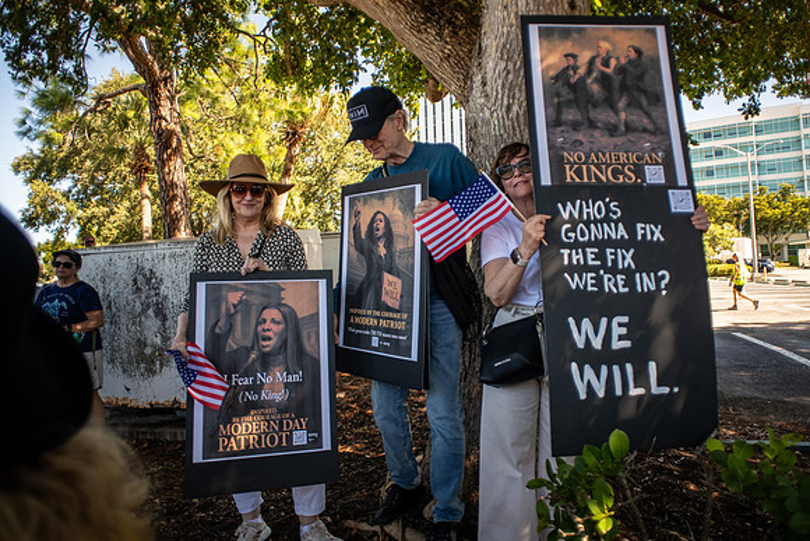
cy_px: 249
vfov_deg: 57.7
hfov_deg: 78.9
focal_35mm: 22
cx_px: 441
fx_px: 490
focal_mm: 20
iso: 200
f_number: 2.8
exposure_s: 1/640
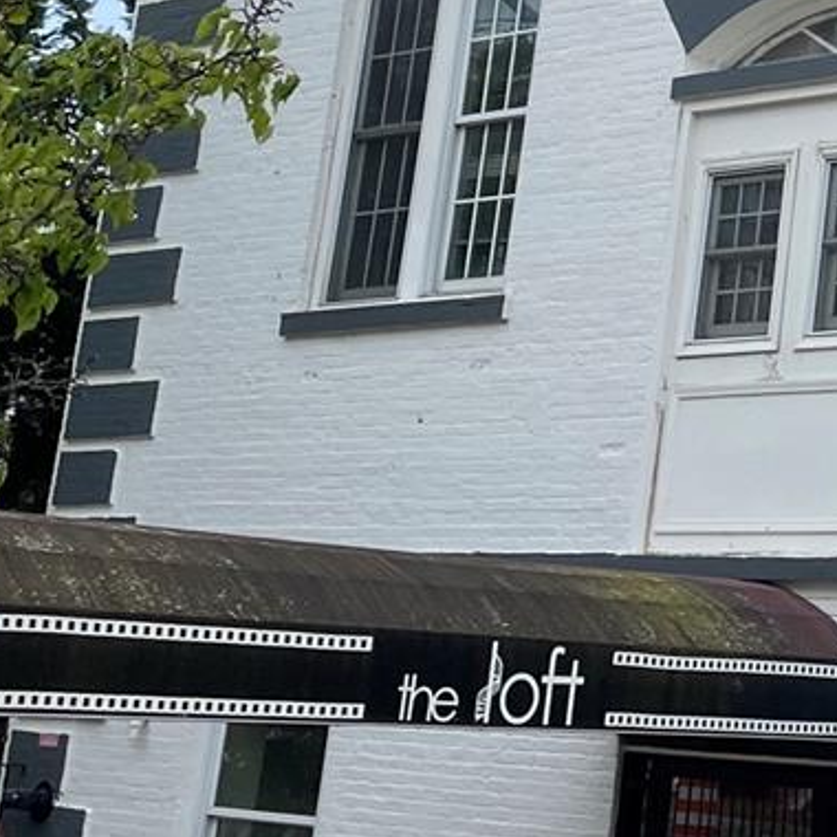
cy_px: 13
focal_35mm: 93
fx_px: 2544
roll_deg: -3.3
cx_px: 1167
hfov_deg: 17.2
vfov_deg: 18.2
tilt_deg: +15.8
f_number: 1.6
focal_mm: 4.2
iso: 32
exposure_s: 1/2618
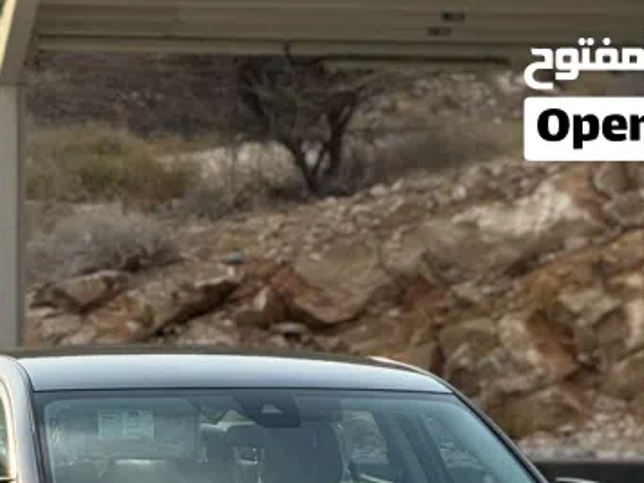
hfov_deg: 9.2
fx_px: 4018
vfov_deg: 6.9
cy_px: 421
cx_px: 251
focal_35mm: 216
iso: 50
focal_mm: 15.66
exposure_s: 1/621
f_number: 2.8
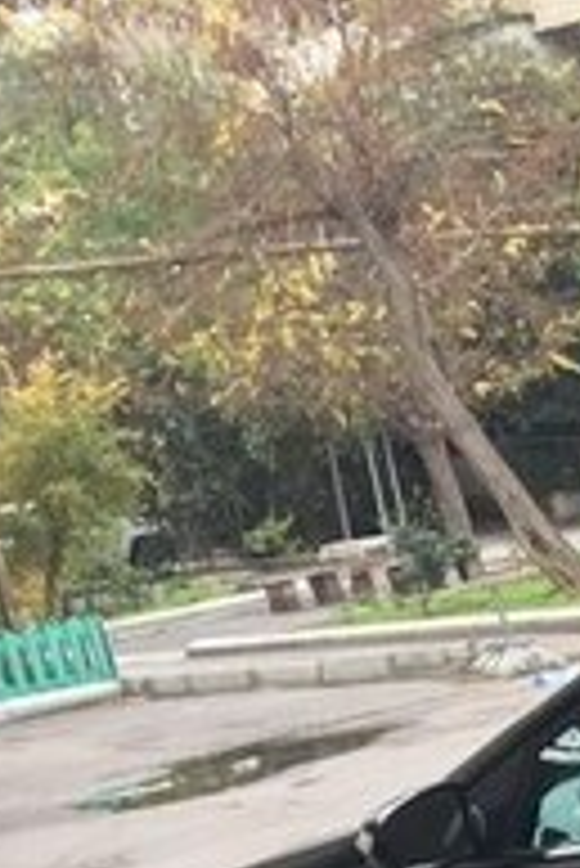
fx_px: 2485
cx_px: 1412
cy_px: 780
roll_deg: +9.3
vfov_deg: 19.5
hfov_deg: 11.1
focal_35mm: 103
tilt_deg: -10.2
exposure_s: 1/117
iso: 25
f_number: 2.2
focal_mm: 4.15
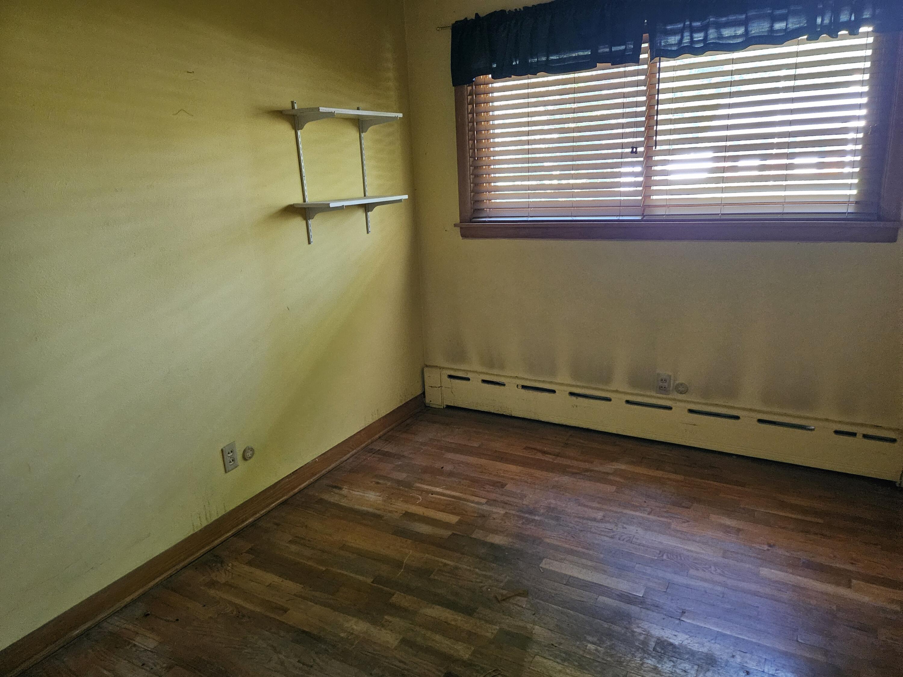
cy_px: 338
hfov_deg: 71.6
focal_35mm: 24
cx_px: 452
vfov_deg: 56.8
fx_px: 626
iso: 640
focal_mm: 5
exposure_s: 1/30
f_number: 1.8
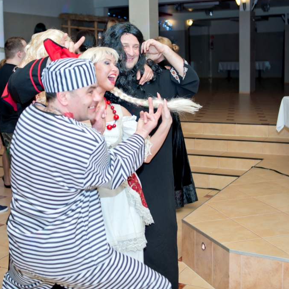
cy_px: 144
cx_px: 120
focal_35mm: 45
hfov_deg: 37.4
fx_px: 425
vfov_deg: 37.6
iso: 320
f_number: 2.8
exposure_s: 1/320
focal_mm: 35
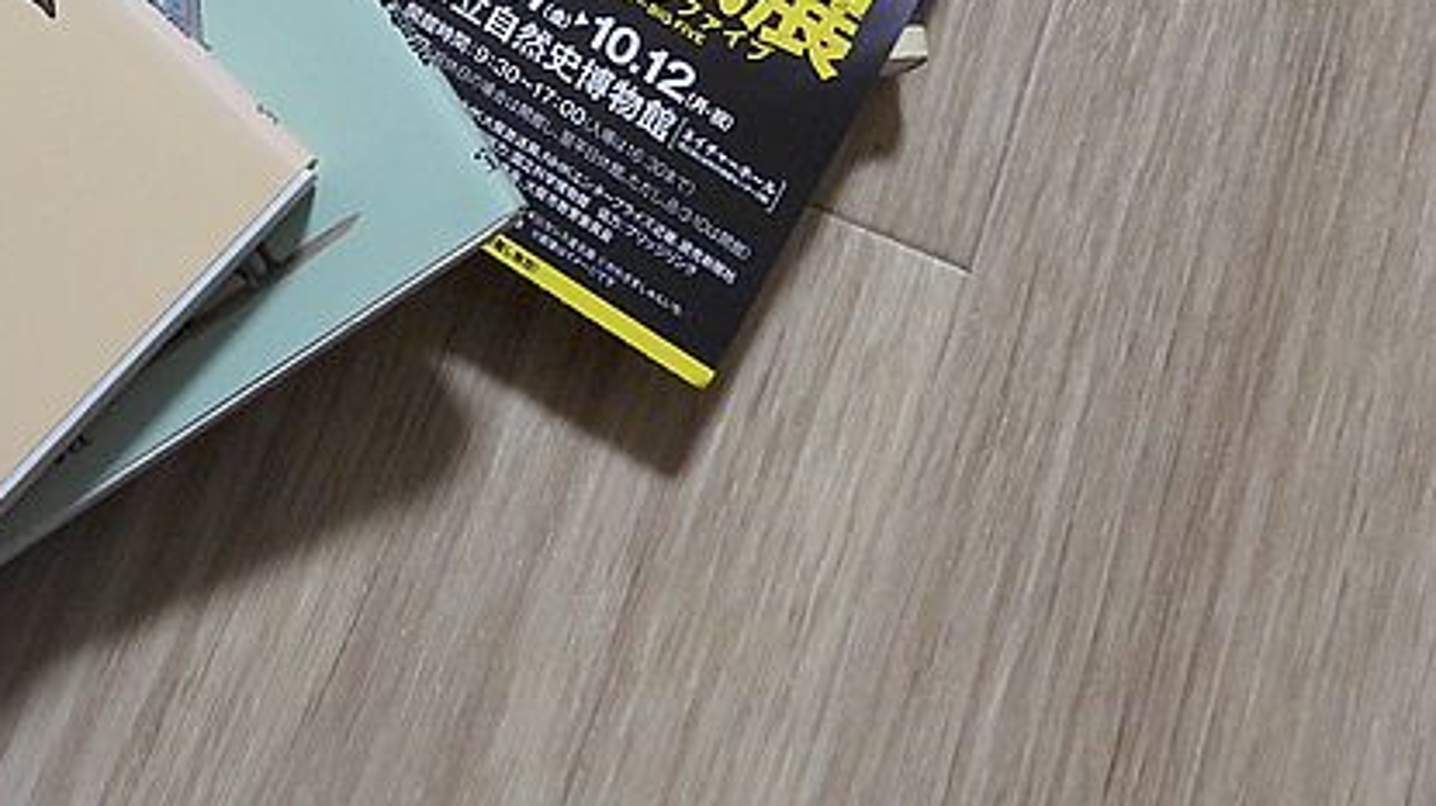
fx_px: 2398
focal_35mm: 63
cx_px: 69
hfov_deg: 31.3
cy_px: -90
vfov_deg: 18.3
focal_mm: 5.4
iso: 280
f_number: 3.2
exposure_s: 1/30
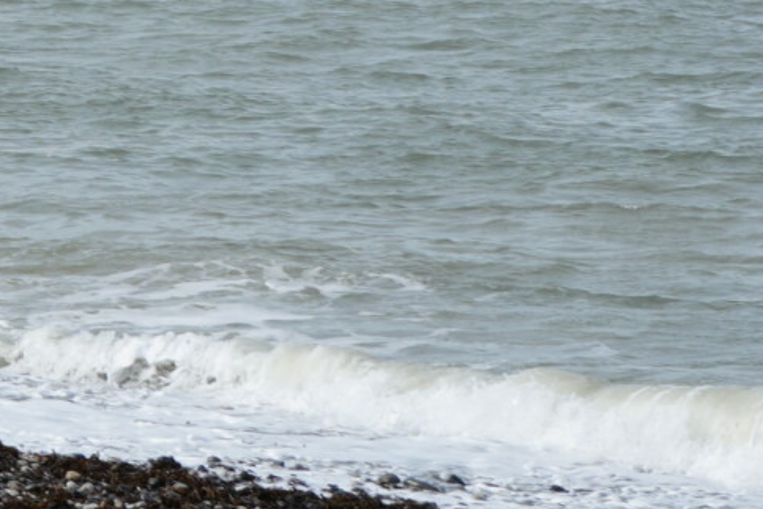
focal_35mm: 370
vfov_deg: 3.7
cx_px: -954
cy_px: -324
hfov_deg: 5.4
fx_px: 7844
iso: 100
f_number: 11
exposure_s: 1/160
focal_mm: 70
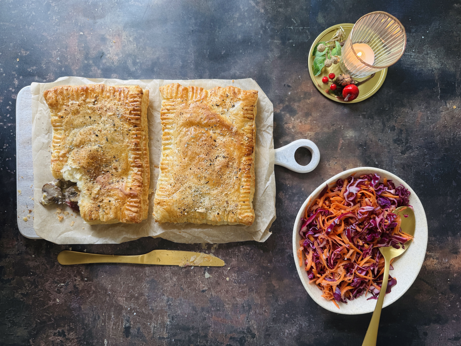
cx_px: 230
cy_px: 173
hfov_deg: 71.6
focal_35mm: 24
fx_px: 320
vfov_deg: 56.8
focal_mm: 6.76
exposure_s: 1/100
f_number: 1.78
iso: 80
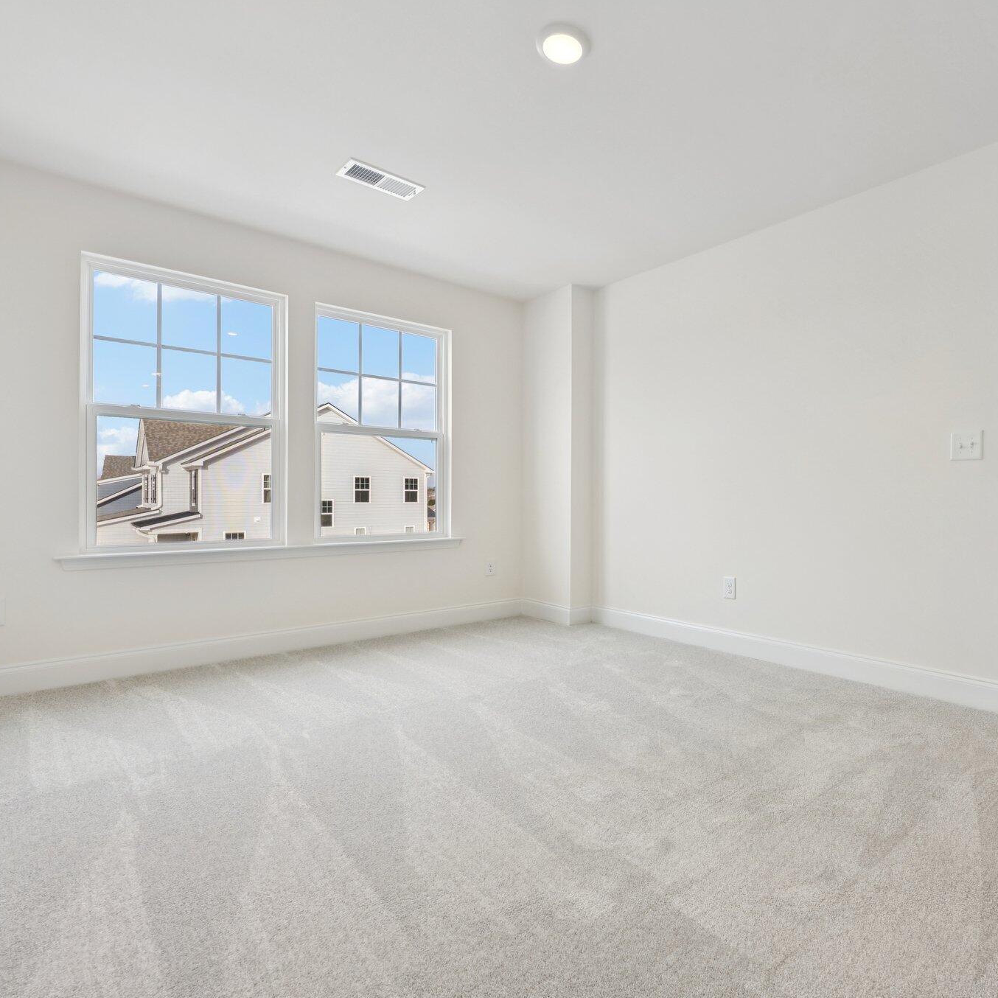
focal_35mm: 18
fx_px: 587
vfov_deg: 80.7
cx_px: 655
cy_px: 499
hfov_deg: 78.4
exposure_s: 1/60
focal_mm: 14
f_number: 8
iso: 100
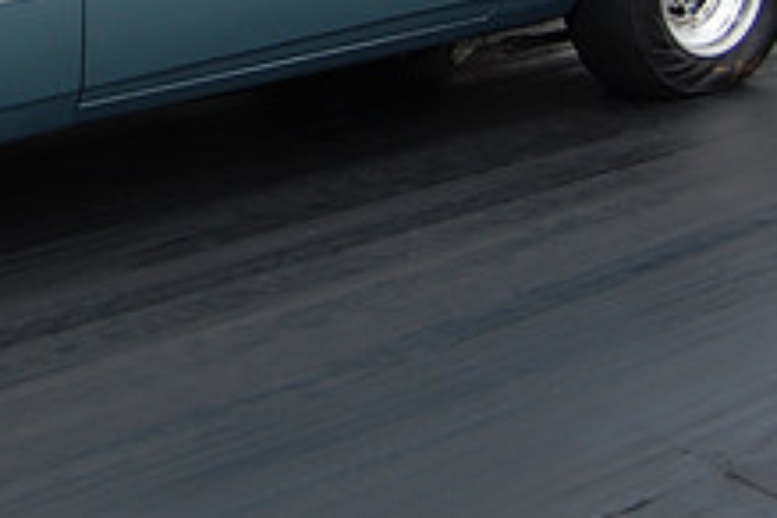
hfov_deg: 21.5
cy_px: -114
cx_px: 4
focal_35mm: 91
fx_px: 1971
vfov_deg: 14.5
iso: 200
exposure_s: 1/1000
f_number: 4
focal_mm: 23
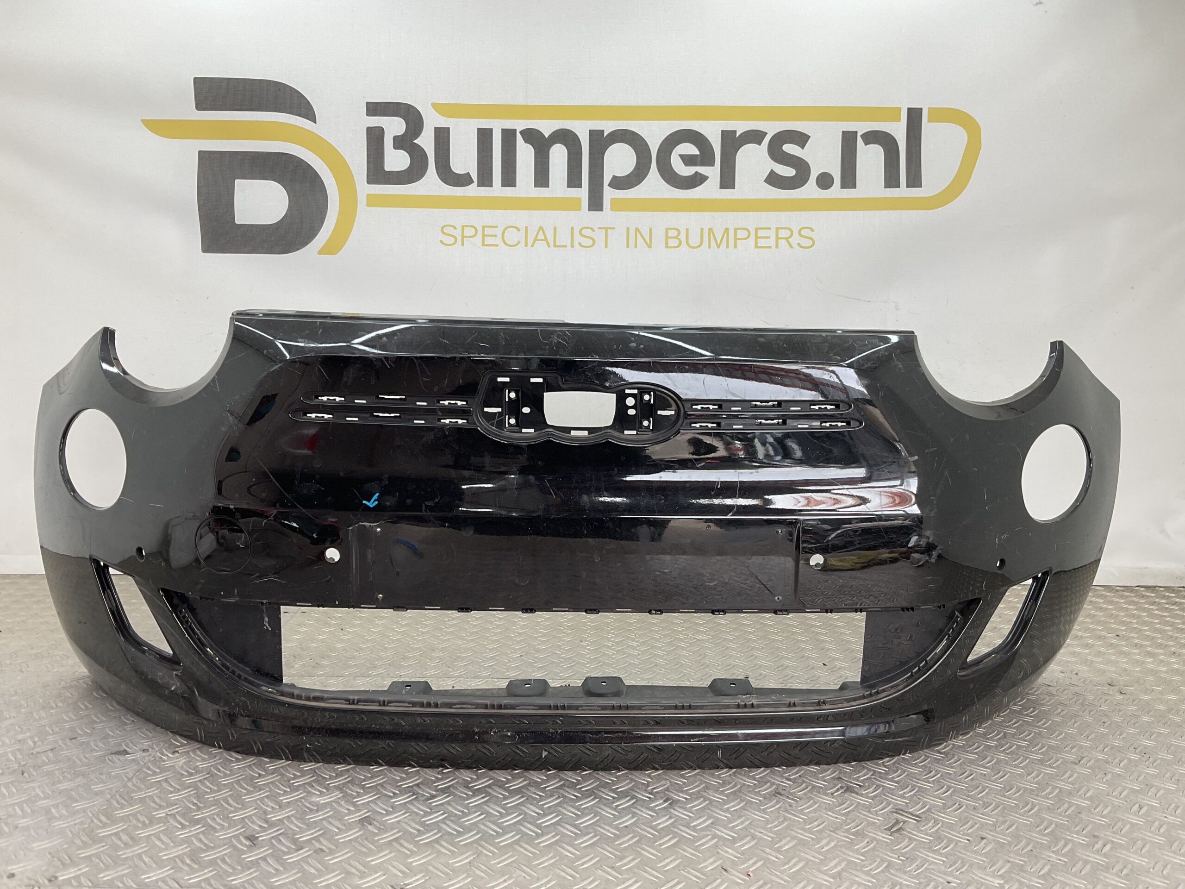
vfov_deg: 48.2
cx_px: 592
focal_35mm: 29
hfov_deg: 61.7
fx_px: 993
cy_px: 444
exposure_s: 1/120
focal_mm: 3
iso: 20
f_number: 1.8
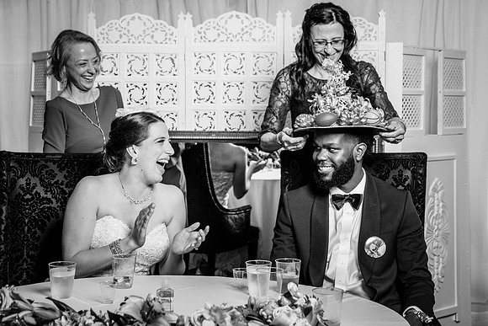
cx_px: 234
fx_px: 853
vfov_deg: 21.6
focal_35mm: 63
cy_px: 134
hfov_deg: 31.9
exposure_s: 1/200
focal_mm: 52
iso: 1000
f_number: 5.6
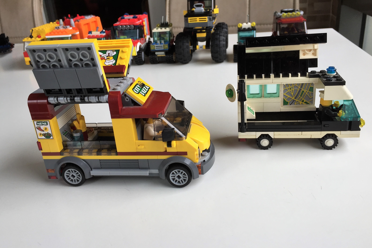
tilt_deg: -24.1
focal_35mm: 31
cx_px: 186
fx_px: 320
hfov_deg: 60.3
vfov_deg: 42.3
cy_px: 113
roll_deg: +3.6
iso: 32
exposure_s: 1/214
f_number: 2.2
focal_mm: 4.15
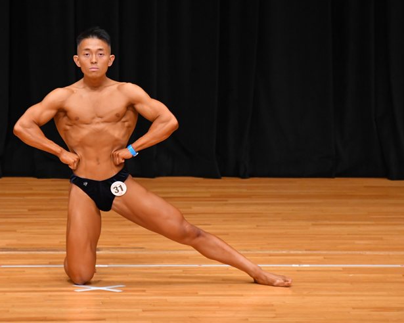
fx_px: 4878
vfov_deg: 3.8
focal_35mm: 408
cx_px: 155
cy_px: 161
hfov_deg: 4.7
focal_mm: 230
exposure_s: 1/400
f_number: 5.6
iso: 3200
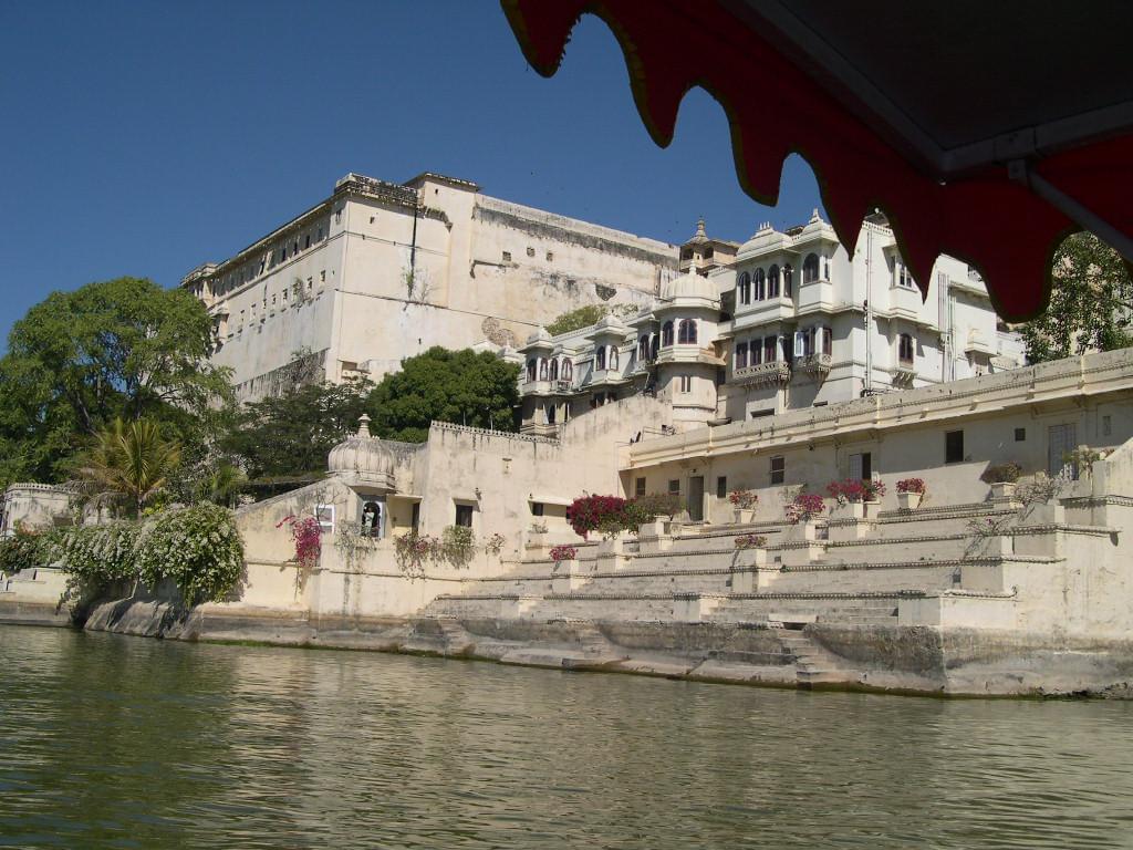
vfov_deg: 37.7
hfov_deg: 49.0
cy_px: 425
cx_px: 566
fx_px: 1244
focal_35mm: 38
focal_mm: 8
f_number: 7.6
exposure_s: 1/454
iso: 100
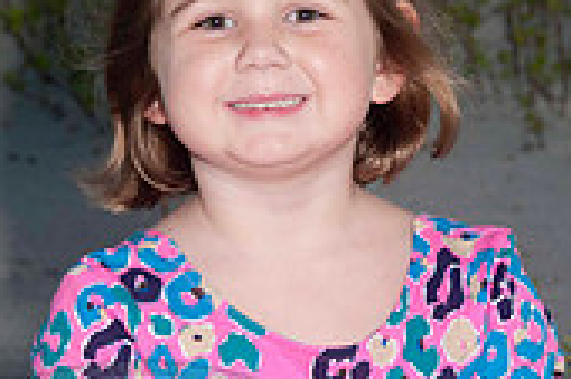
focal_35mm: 337
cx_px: 284
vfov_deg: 4.1
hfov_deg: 6.1
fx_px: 5340
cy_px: 255
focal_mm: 85
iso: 100
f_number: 8
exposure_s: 1/160
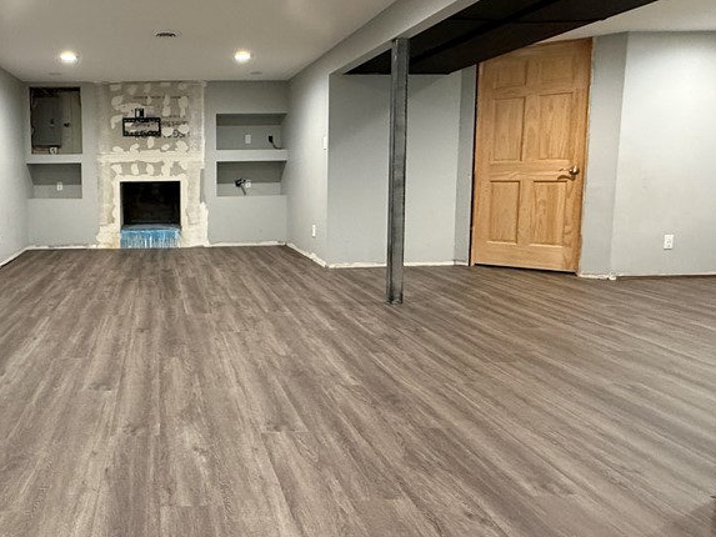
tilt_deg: -6.8
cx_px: 182
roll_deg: +0.9
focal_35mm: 25
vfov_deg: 54.7
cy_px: 227
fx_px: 517
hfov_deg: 65.3
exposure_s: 1/60
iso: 500
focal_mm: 2.22
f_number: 2.2
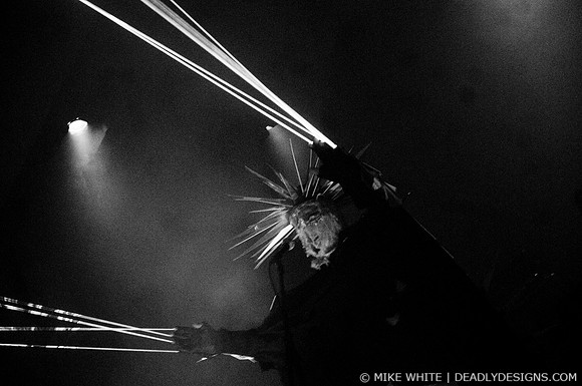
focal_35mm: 45
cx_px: 291
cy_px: 193
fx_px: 726
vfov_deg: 29.8
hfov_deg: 43.7
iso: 1000
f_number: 4.5
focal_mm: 30
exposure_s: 1/6
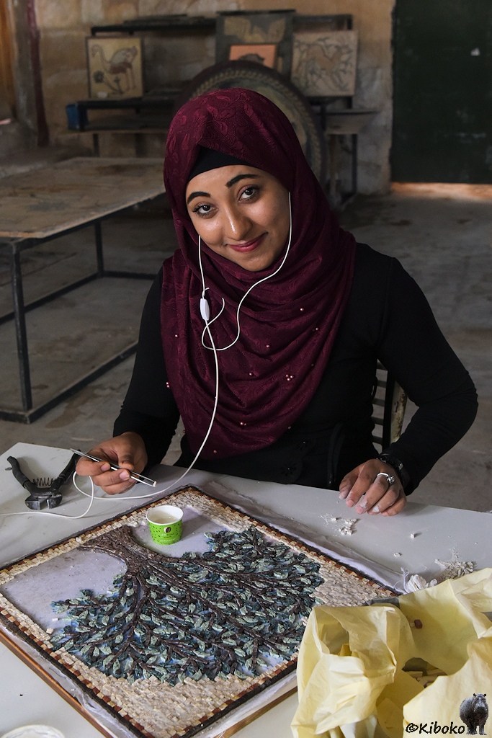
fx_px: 594
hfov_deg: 45.0
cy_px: 369
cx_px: 246
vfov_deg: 63.7
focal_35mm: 29
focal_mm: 29
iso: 1250
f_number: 5.6
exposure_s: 1/30
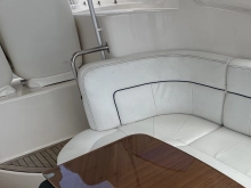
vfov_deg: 36.1
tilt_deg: -38.0
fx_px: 254
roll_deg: +3.4
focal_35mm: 35
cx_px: 204
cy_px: 194
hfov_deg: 49.3
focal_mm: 2.22
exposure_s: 1/1195
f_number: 2.2
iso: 50
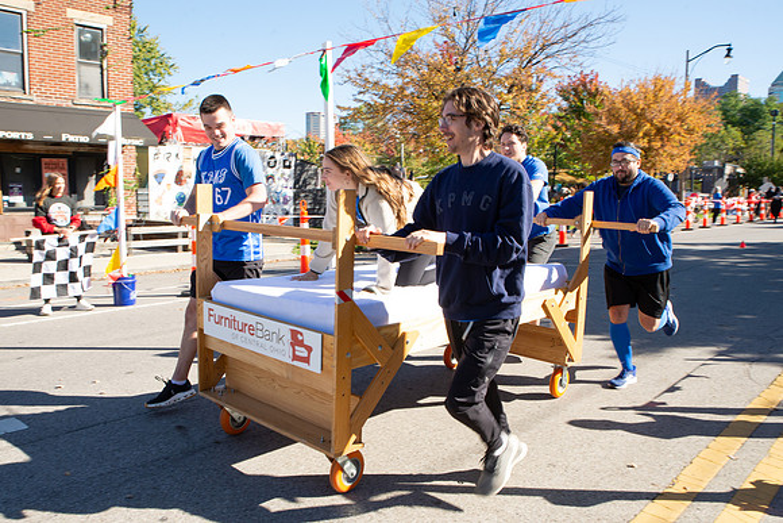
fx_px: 662
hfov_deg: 61.1
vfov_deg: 43.0
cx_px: 356
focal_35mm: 30
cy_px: 278
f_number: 13
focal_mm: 26
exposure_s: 1/200
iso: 500
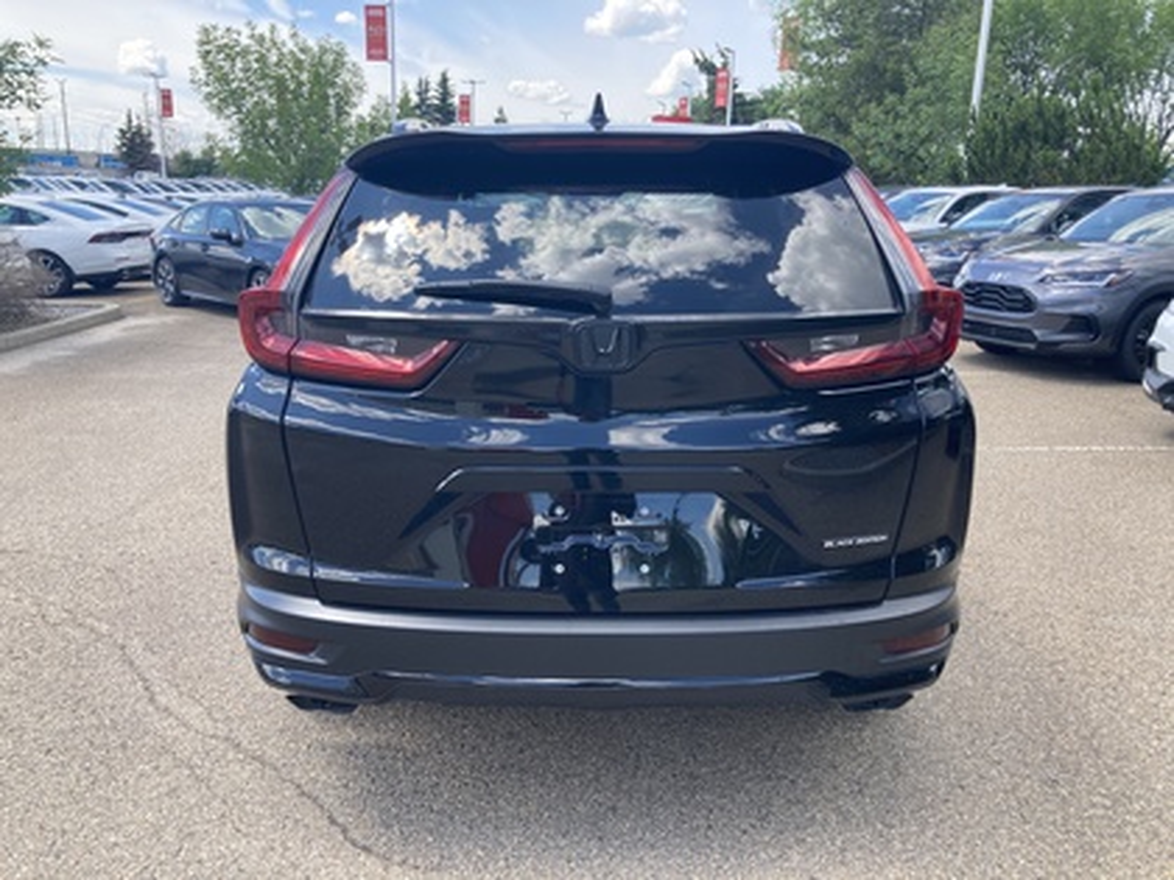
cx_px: 587
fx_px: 950
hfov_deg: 63.4
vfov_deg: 49.7
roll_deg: -1.6
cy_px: 440
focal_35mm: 28
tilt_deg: -14.8
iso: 20
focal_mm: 3.99
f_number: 1.8
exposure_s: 1/400
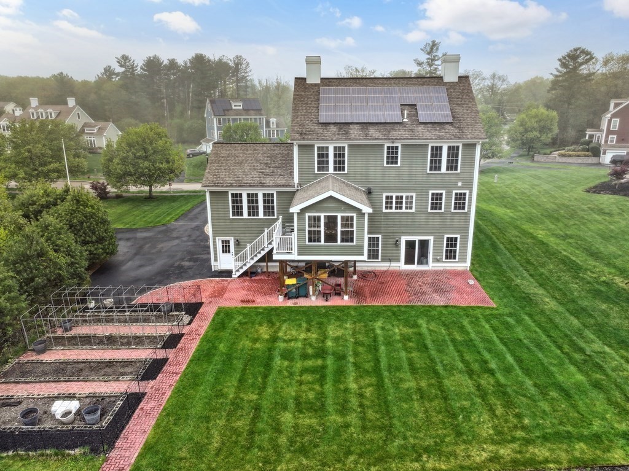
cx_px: 314
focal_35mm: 24
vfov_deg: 56.8
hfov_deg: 71.6
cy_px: 236
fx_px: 436
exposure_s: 1/500
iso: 140
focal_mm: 12.3
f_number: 2.8
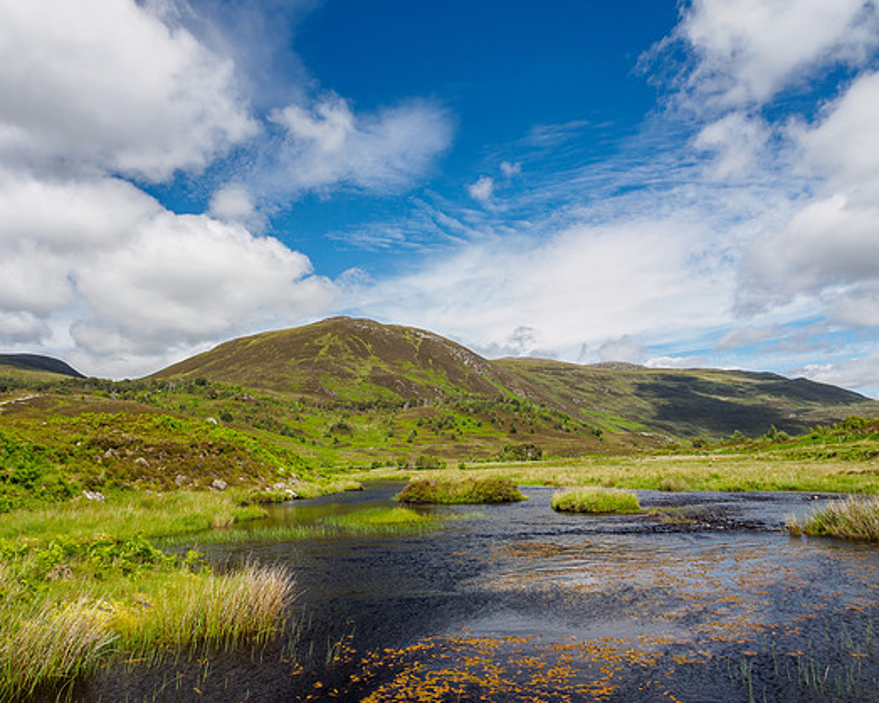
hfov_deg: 65.9
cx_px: 393
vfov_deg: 54.9
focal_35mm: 26
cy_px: 356
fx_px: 676
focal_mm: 12
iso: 200
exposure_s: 1/200
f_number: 7.1
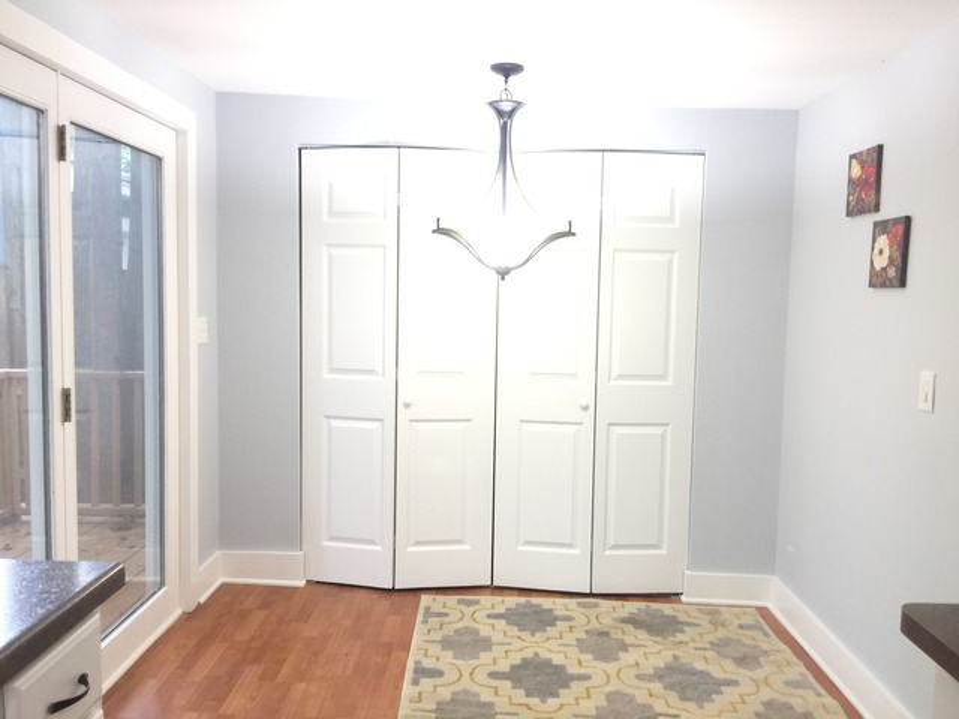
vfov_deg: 48.2
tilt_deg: -5.6
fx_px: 803
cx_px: 480
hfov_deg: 61.7
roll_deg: -1.3
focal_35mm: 29
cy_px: 360
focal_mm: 4.15
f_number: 2.2
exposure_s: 1/15
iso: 50
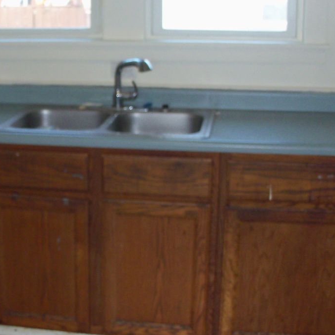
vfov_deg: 25.4
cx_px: 56
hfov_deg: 24.8
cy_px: 158
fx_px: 745
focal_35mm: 68
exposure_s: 1/30
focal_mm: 6.3
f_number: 3
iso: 100
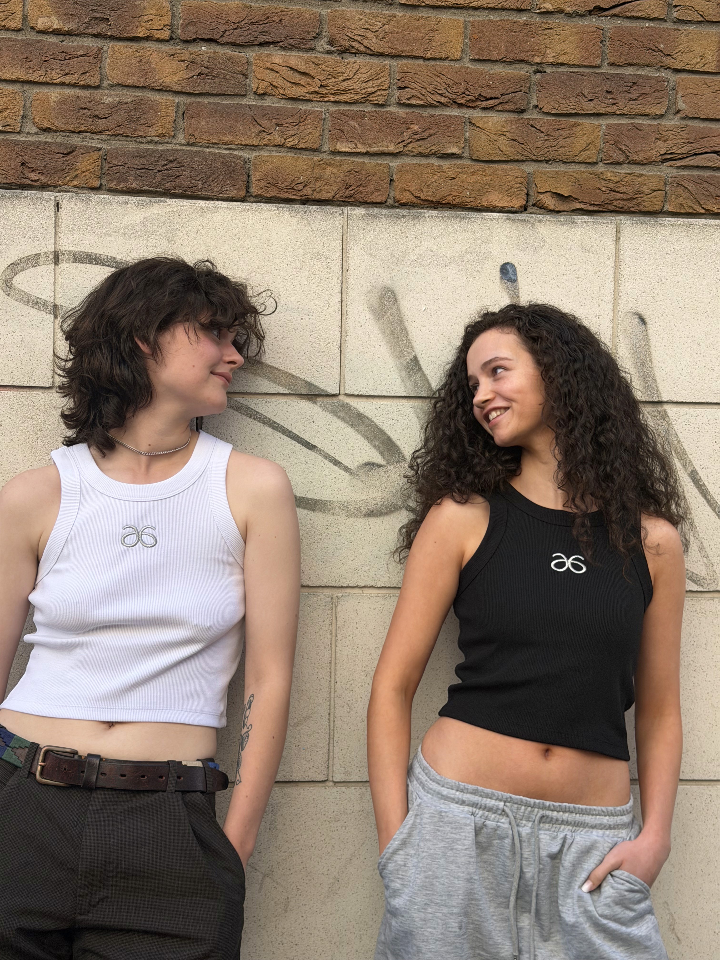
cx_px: 360
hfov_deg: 30.3
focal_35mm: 48
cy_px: 480
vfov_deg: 39.7
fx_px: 1331
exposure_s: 1/1027
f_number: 1.78
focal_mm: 6.76
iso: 64
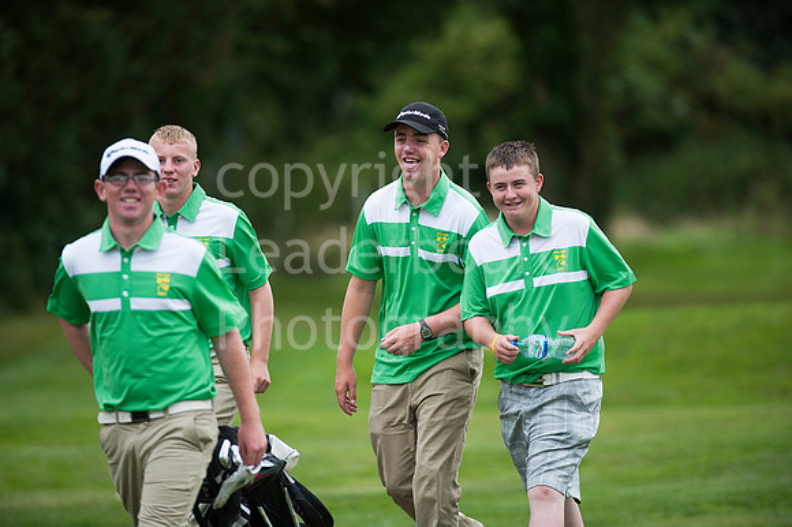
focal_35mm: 300
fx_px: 6596
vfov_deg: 4.6
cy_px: 264
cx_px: 396
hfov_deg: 6.9
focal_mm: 300
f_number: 4
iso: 800
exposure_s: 1/1600
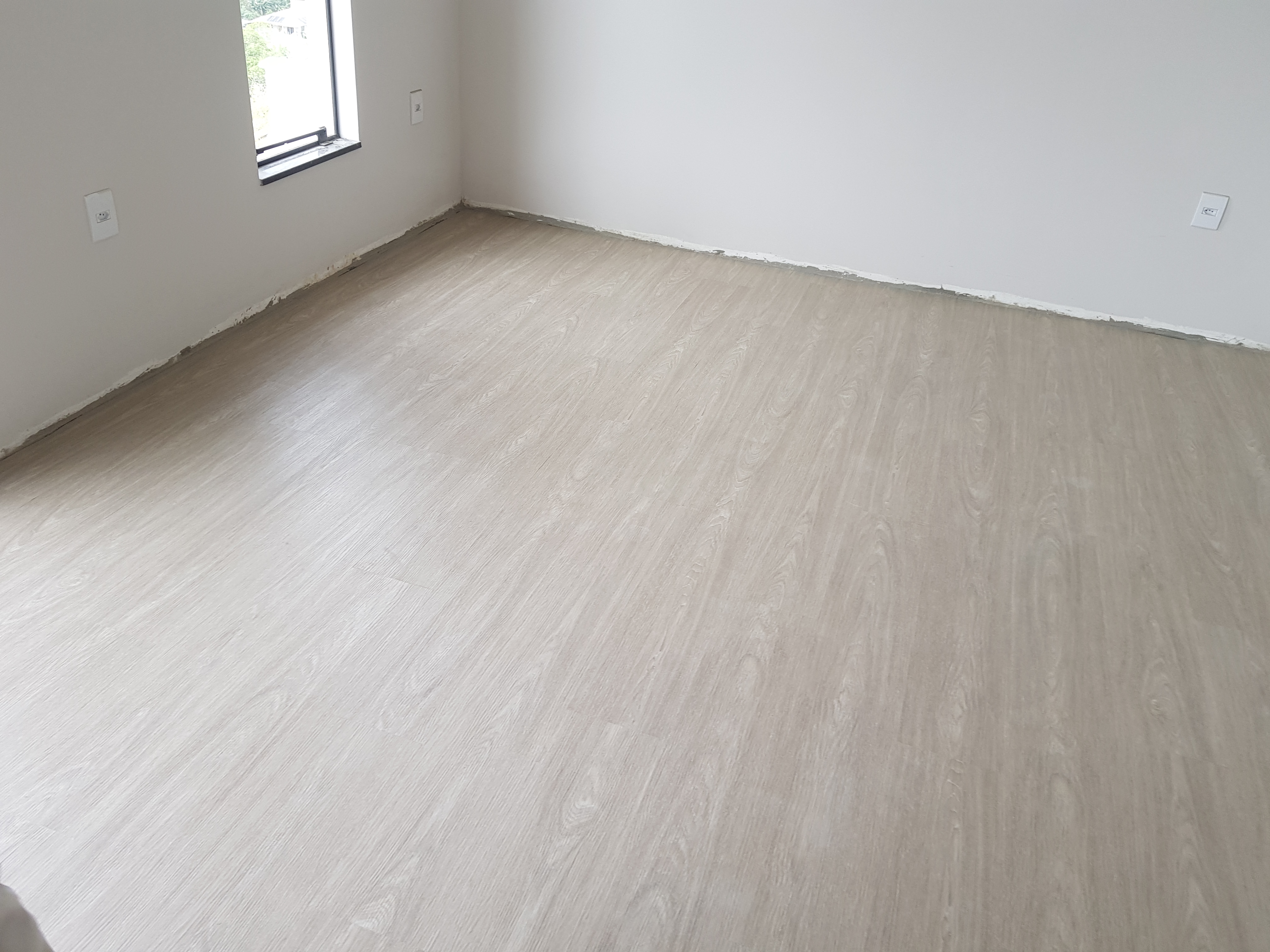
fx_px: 954
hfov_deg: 67.3
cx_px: 635
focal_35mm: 26
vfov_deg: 53.1
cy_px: 476
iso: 50
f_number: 1.7
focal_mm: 4.2
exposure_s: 1/60
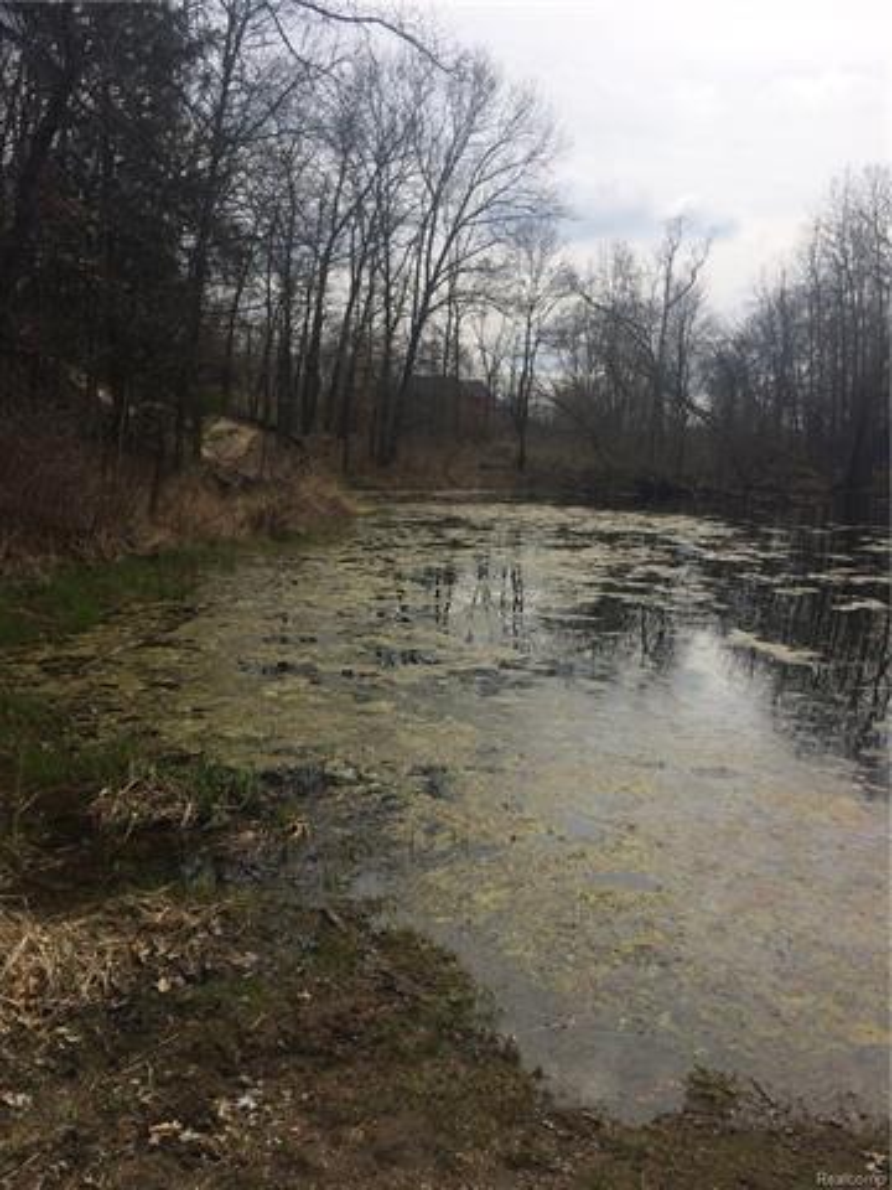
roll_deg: +0.8
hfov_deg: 48.2
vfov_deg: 61.7
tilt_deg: -8.6
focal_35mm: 29
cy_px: 595
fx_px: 996
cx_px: 446
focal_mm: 4.15
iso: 32
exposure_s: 1/3165
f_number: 2.2
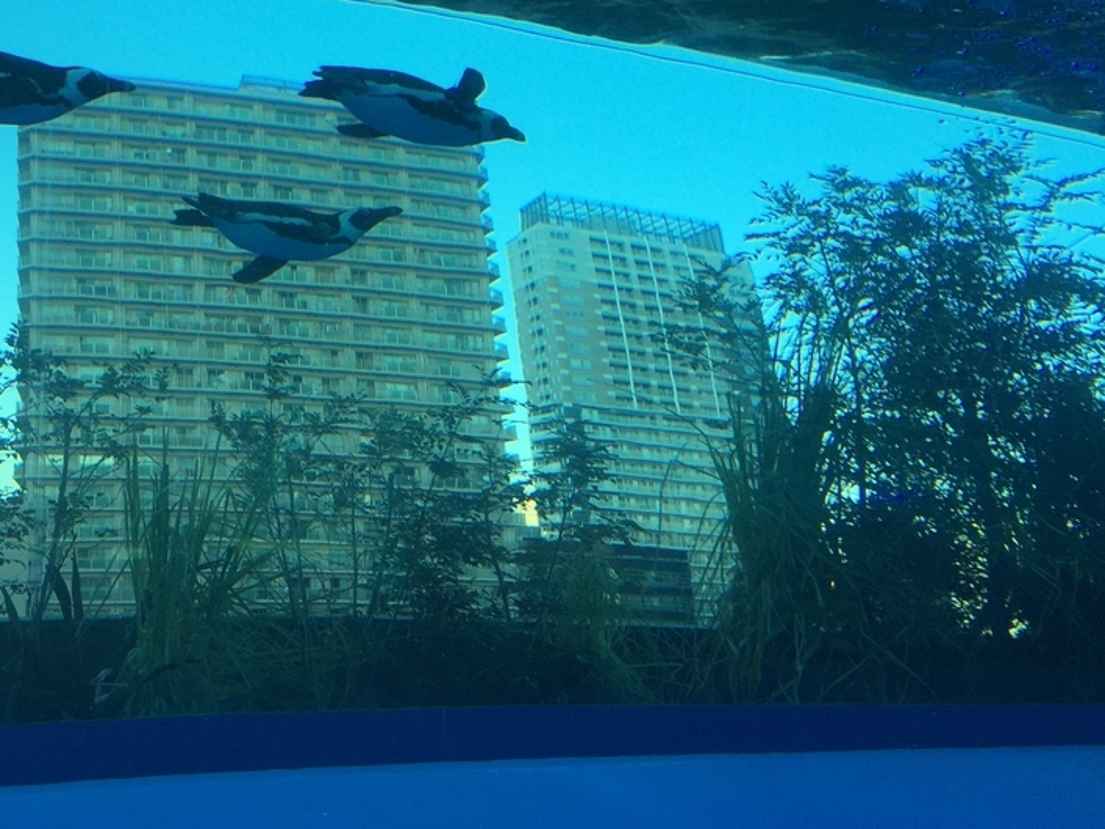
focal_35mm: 42
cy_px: 238
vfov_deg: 33.8
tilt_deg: +6.1
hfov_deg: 43.8
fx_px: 1340
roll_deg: +0.7
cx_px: 327
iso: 32
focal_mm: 4.15
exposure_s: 1/416
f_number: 2.2
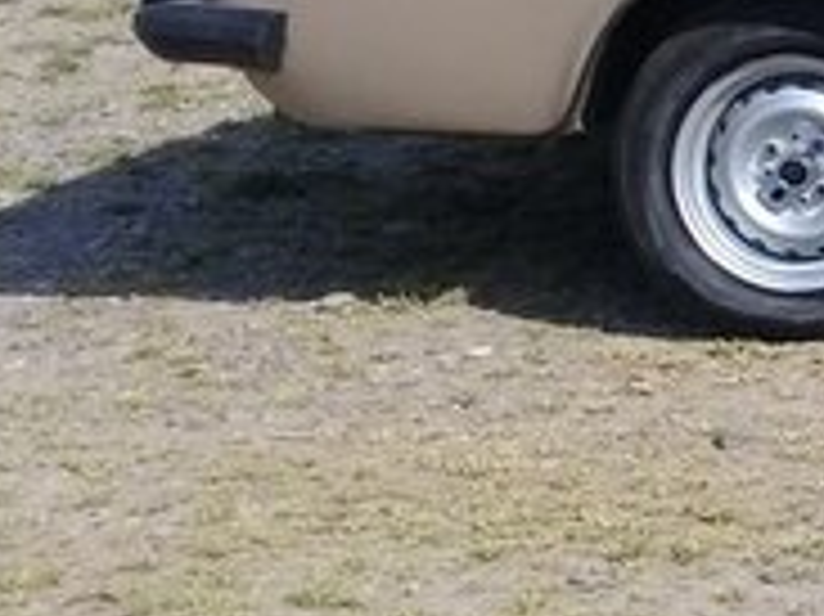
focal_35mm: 112
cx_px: 1400
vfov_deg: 13.0
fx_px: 2664
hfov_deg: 15.5
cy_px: -7
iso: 50
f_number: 2.2
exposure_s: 1/1205
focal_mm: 3.3
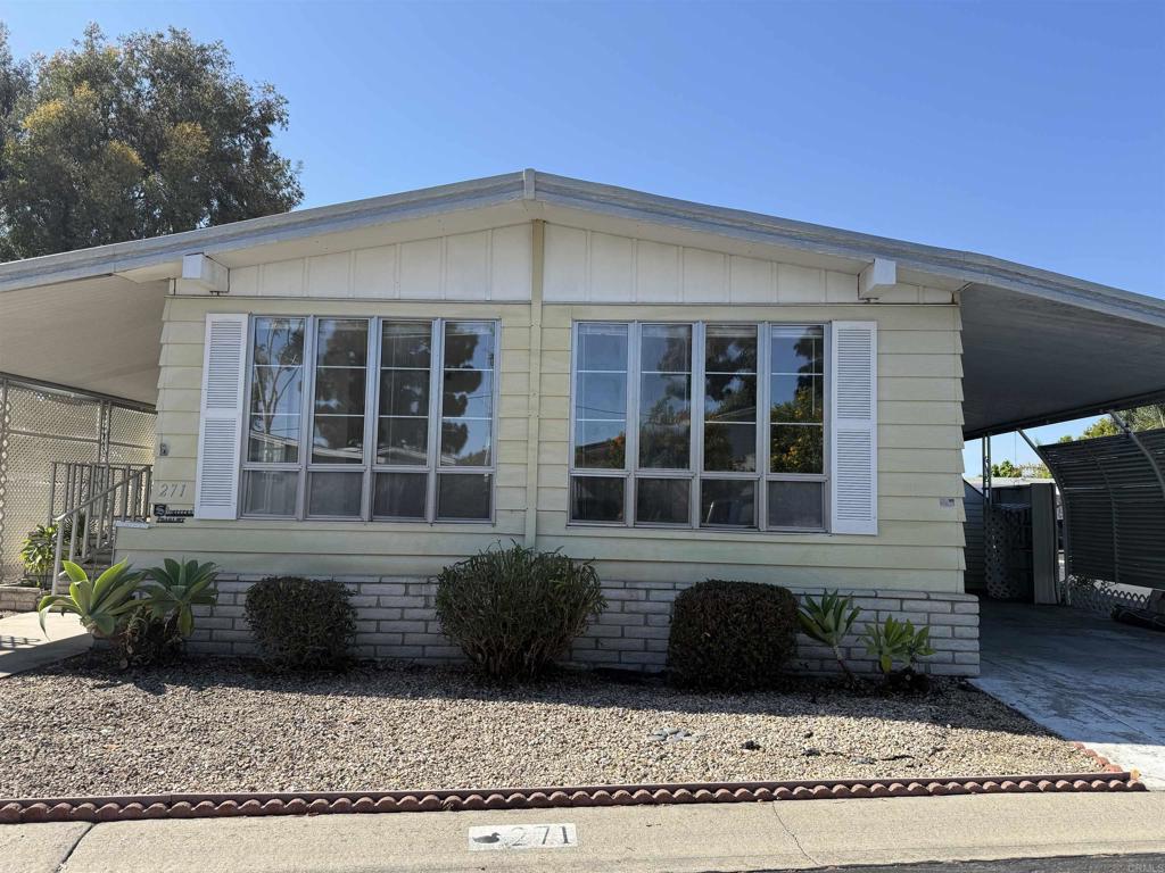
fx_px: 808
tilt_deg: +5.7
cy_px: 436
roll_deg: -2.0
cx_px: 582
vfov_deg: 56.8
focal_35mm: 24
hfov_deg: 71.6
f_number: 1.78
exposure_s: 1/2703
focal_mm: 6.76
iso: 80
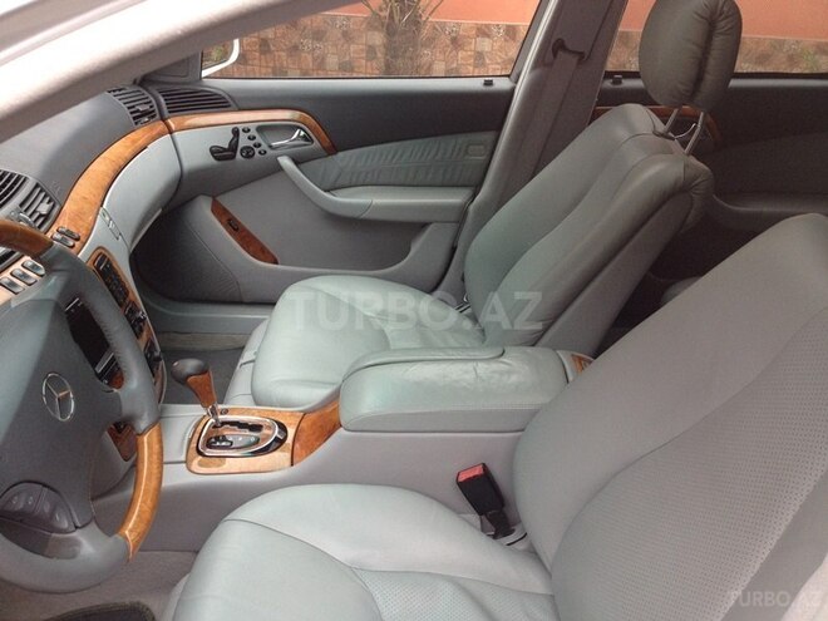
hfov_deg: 52.6
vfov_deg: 40.7
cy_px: 310
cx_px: 414
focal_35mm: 35
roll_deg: -3.5
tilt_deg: -30.3
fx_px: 837
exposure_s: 1/120
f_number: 2.4
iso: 80
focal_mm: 4.28
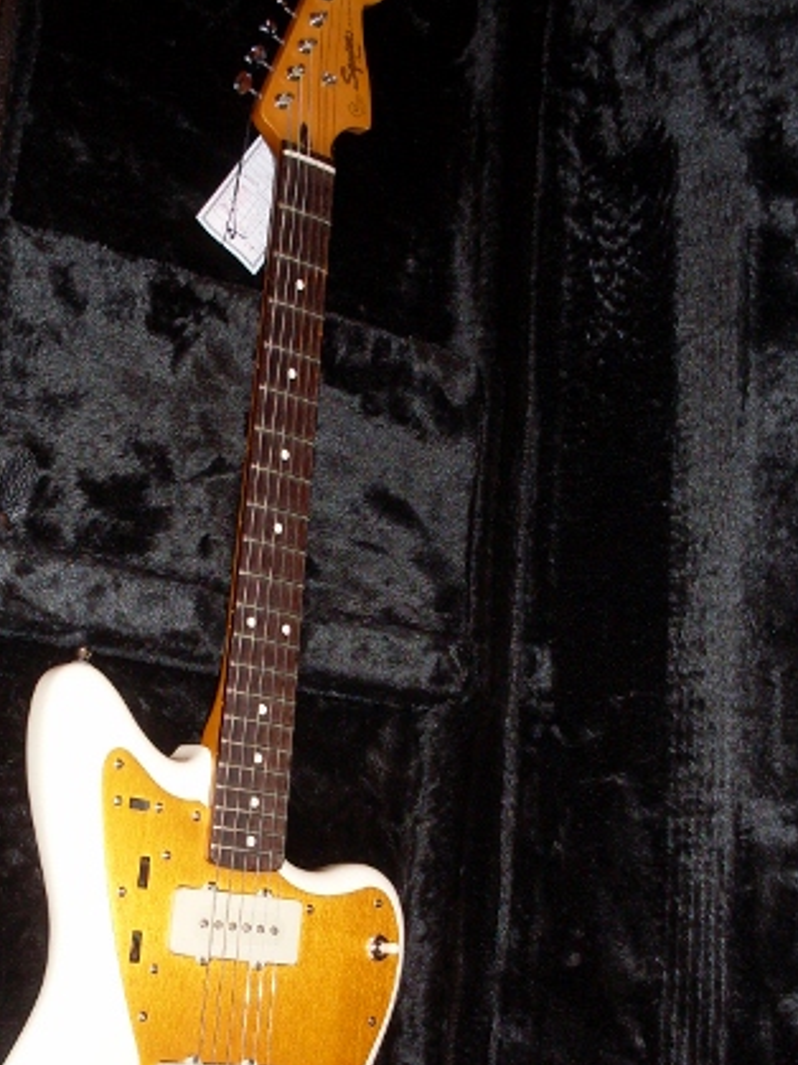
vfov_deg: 33.1
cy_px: 671
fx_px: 1784
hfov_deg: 25.2
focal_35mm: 58
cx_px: 313
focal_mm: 6.3
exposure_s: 1/45
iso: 100
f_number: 2.8
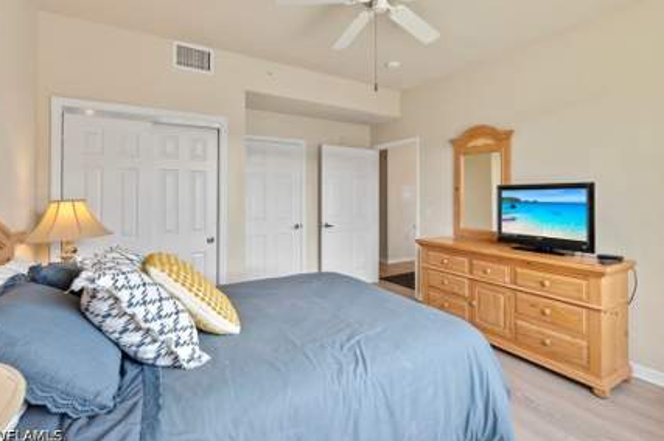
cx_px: 353
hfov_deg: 88.2
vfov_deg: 65.5
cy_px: 197
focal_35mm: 19
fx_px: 342
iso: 100
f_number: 9
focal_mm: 16.5
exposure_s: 1/4
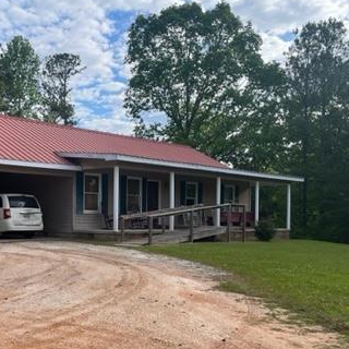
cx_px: 97
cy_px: 233
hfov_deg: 36.1
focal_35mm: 46
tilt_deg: -2.8
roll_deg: -0.9
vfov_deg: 36.4
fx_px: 525
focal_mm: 5.1
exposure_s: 1/1339
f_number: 1.6
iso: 50
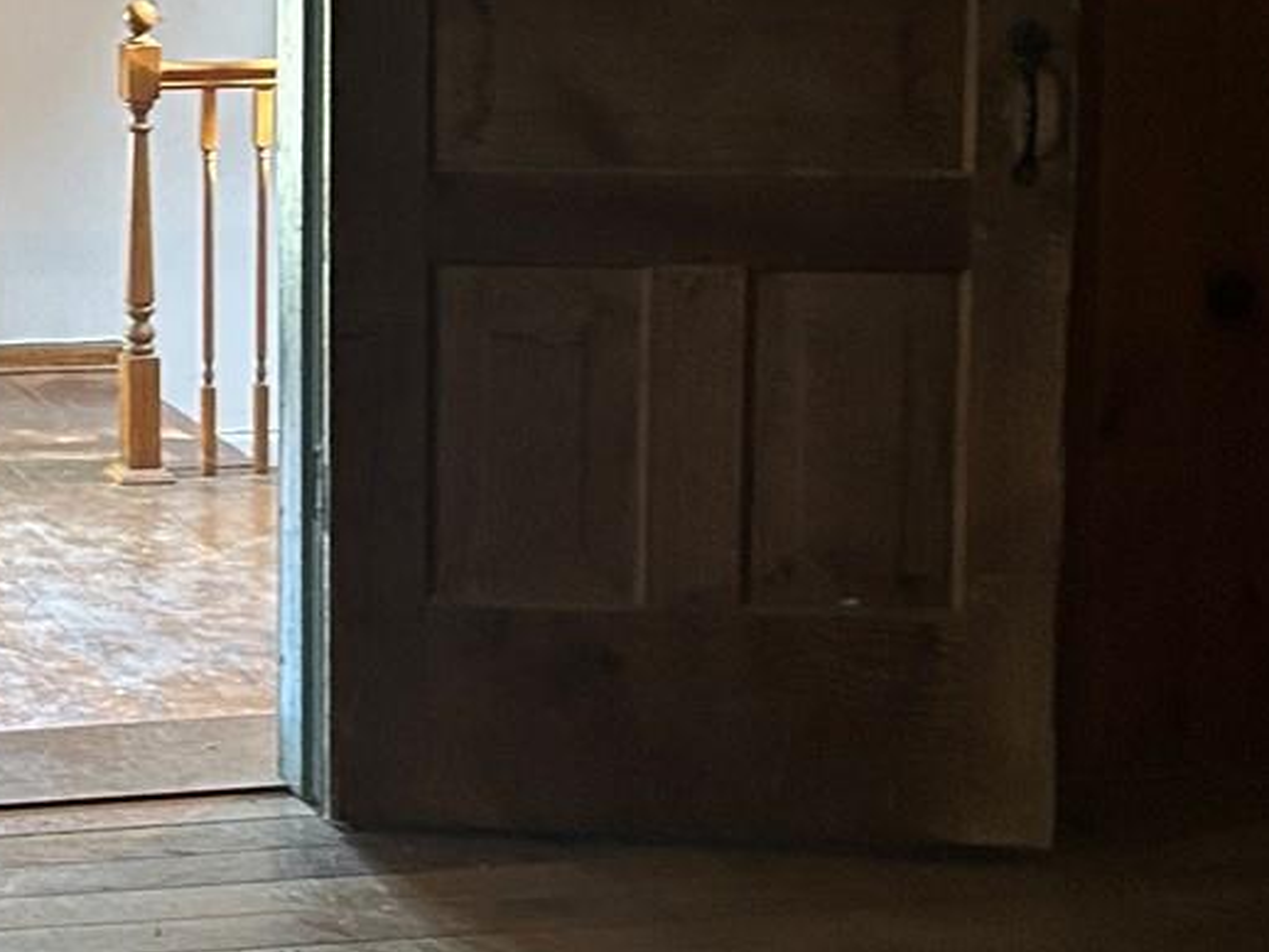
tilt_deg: -7.4
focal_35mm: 103
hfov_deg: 17.7
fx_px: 3777
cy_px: 54
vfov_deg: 14.2
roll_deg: +1.3
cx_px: -427
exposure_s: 1/40
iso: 500
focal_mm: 5.7
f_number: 1.5
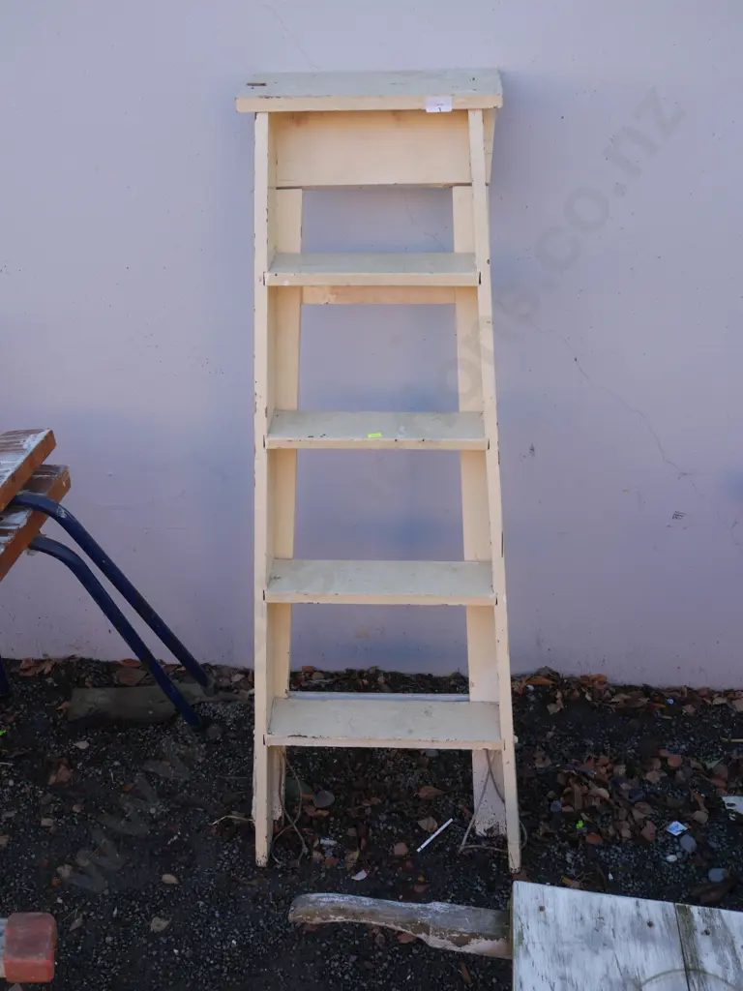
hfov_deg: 39.7
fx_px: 1030
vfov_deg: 51.4
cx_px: 372
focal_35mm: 36
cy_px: 496
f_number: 5
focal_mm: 18
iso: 200
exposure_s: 1/160
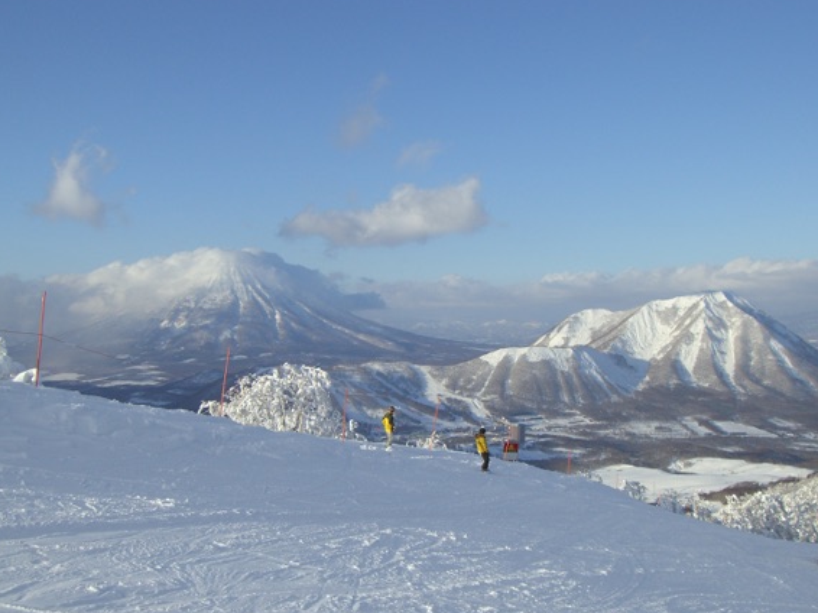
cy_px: 320
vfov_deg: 33.6
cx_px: 449
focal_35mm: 43
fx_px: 1016
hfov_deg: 43.8
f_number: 4.3
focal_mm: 6.2
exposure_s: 1/800
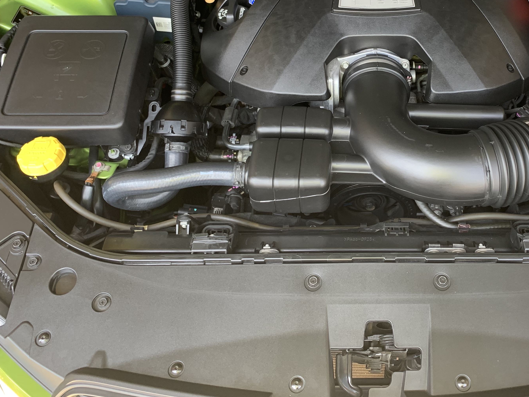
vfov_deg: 36.1
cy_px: 104
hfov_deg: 46.8
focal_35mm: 39
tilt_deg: -48.0
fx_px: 596
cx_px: 370
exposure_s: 1/70
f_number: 1.8
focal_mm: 4.25
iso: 100
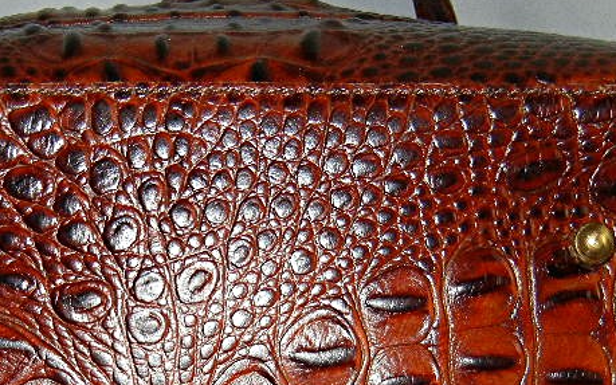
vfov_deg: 17.9
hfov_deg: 28.8
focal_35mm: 71
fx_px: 1192
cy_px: 378
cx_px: 213
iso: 200
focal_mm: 5.4
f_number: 7
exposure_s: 1/30
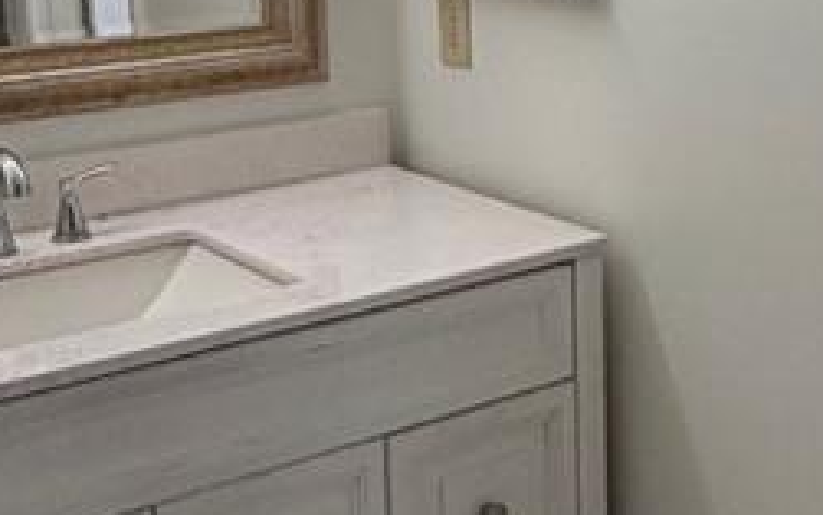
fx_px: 1593
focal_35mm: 71
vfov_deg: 18.1
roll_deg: -0.1
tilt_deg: -8.2
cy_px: 56
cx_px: 666
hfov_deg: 28.3
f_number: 2.2
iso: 200
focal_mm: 2.22
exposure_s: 1/120
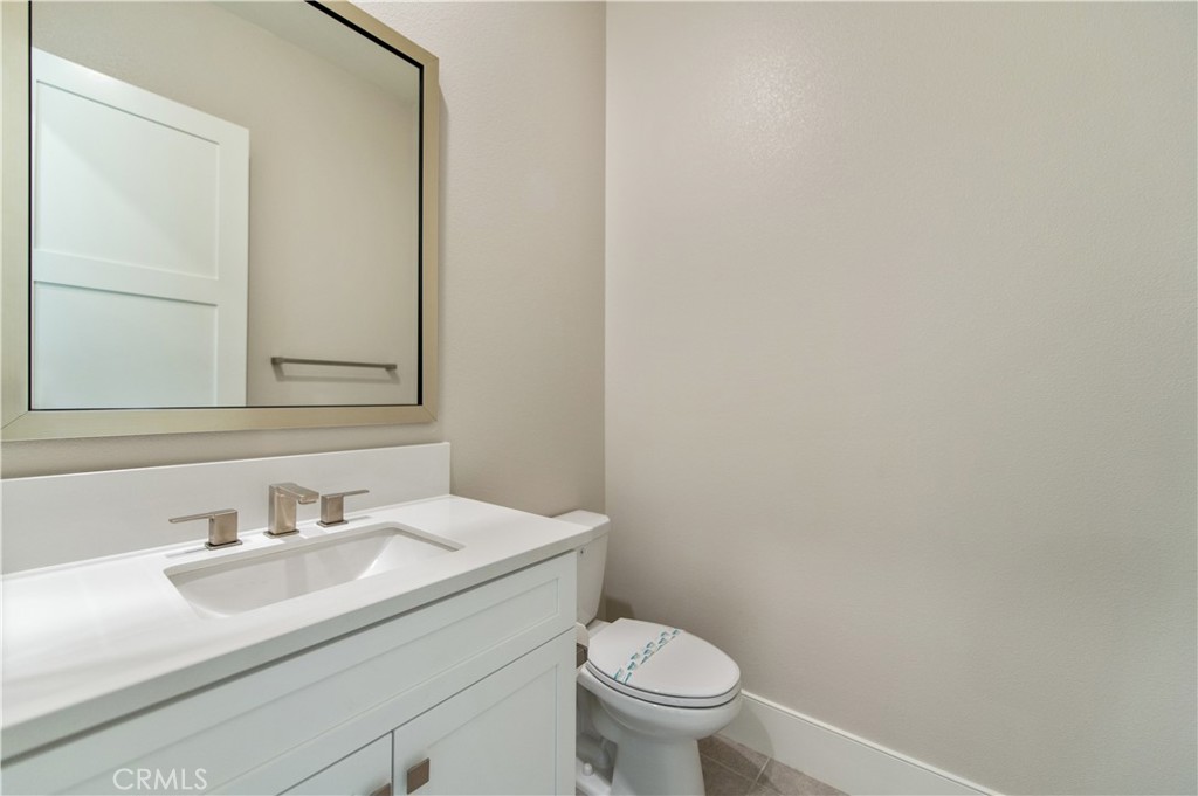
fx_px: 466
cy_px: 398
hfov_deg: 104.3
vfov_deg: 81.1
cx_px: 599
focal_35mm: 14
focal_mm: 14
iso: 900
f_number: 2.8
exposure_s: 1/125
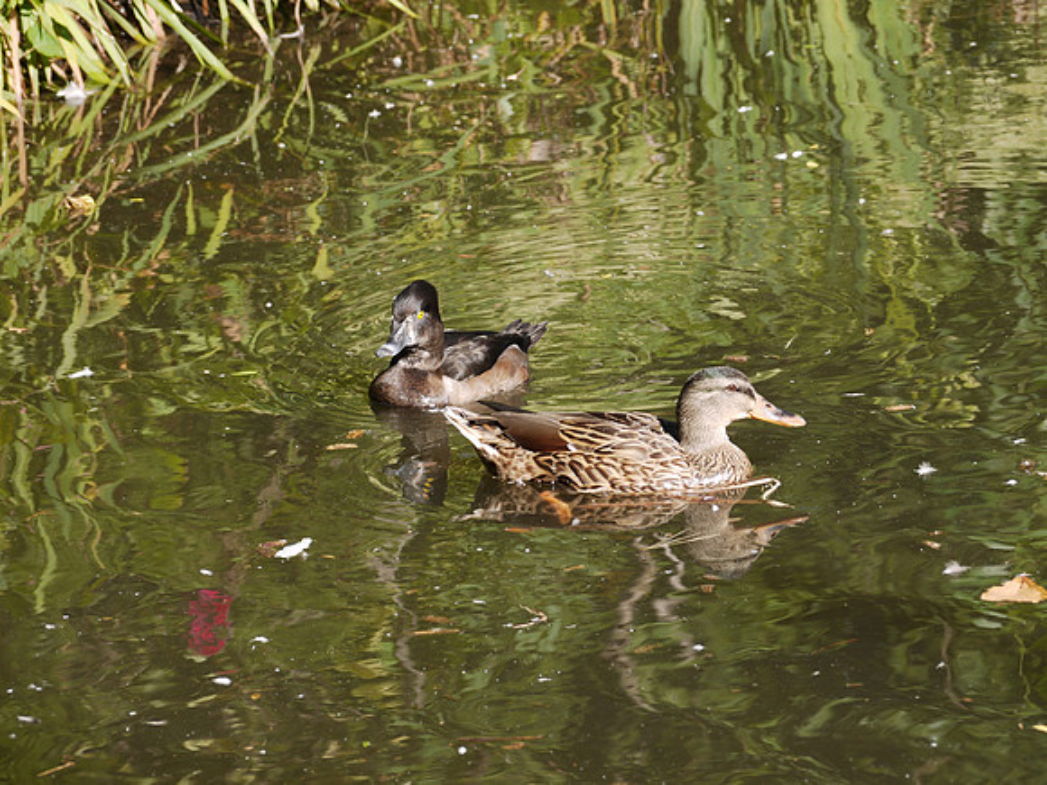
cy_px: 392
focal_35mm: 218
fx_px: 6594
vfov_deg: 6.8
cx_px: 524
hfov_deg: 9.1
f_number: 8
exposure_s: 1/125
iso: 100
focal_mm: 109
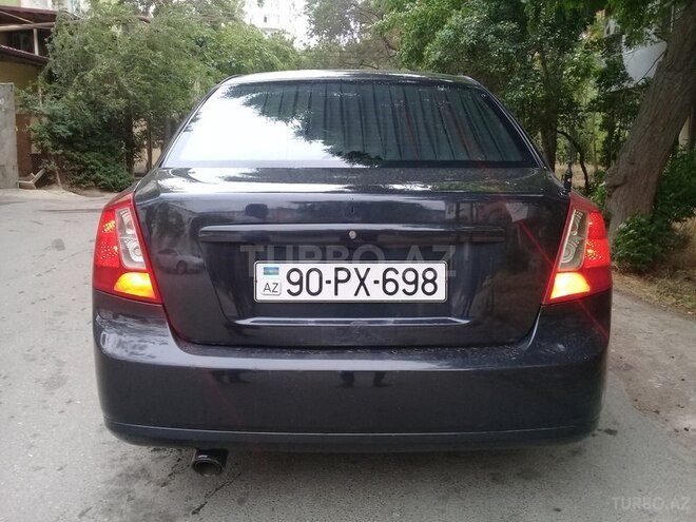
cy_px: 261
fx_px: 623
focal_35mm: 31
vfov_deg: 45.4
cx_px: 348
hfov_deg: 58.4
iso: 64
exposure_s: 1/50
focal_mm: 3.3
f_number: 2.2
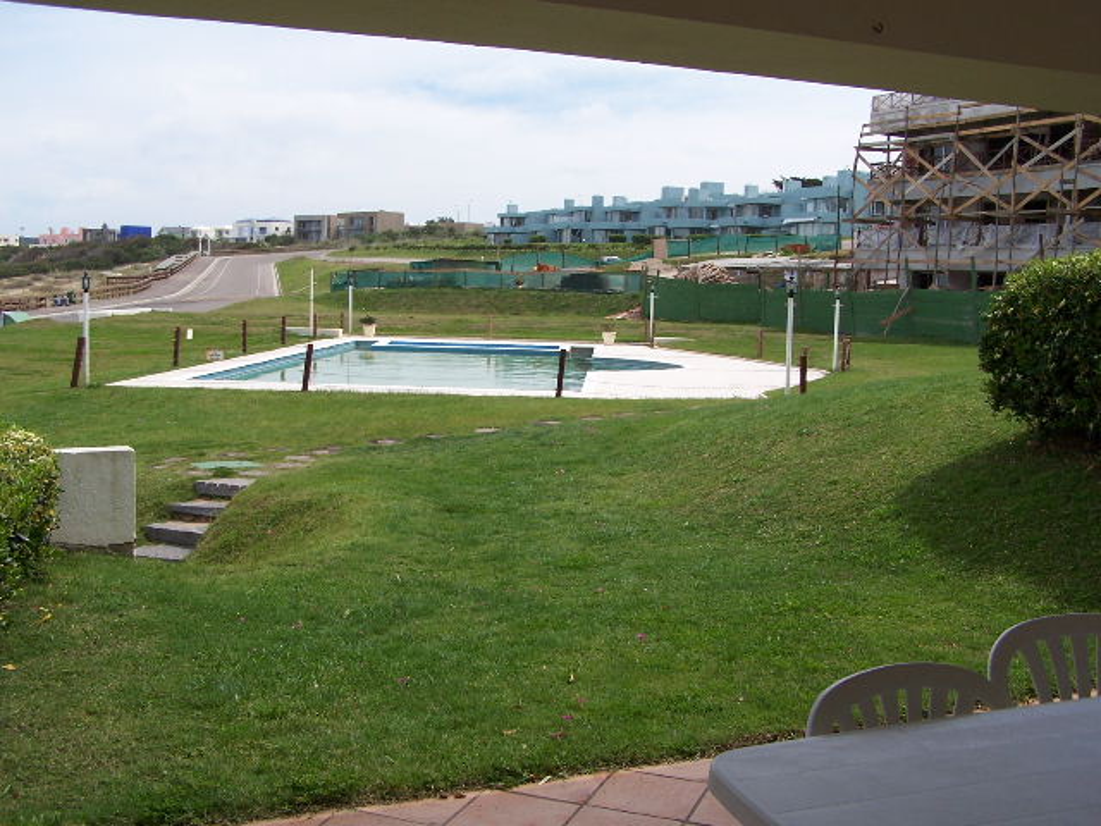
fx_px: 1209
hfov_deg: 49.0
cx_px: 550
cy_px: 413
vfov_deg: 37.7
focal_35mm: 38
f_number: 4
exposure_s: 1/800
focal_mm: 6.3
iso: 80
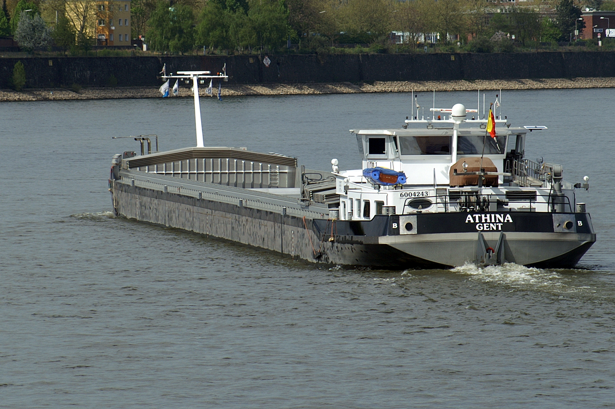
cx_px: 278
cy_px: 113
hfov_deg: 4.4
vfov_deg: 2.9
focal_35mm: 465
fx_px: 7935
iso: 100
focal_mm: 180
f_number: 7.1
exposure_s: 1/640
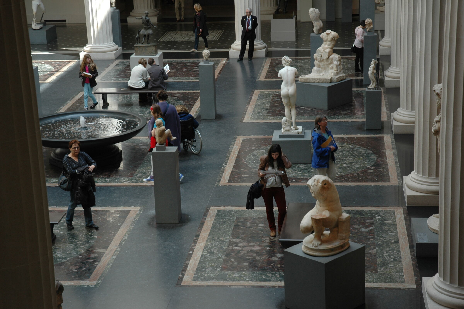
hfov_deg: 27.0
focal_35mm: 75
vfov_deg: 18.2
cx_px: 232
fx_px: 966
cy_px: 154
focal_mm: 50
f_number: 5
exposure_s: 1/100
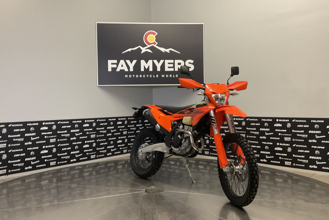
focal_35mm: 31
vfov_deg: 42.3
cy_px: 101
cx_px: 166
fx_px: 283
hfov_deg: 60.3
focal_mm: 3
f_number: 1.8
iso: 160
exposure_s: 1/60
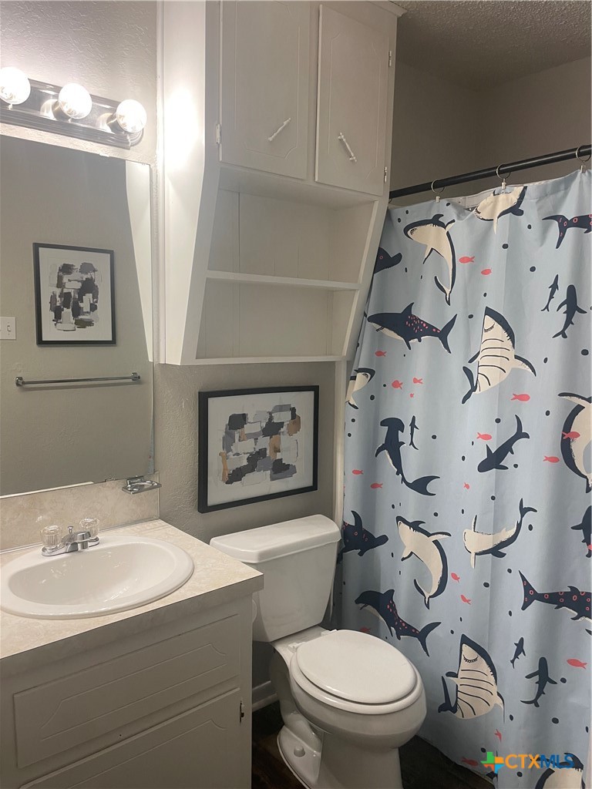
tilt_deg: -5.9
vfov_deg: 67.3
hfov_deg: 53.1
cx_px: 296
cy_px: 394
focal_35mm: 26
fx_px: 593
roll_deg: -0.7
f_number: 1.6
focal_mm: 4.2
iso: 100
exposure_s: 1/60
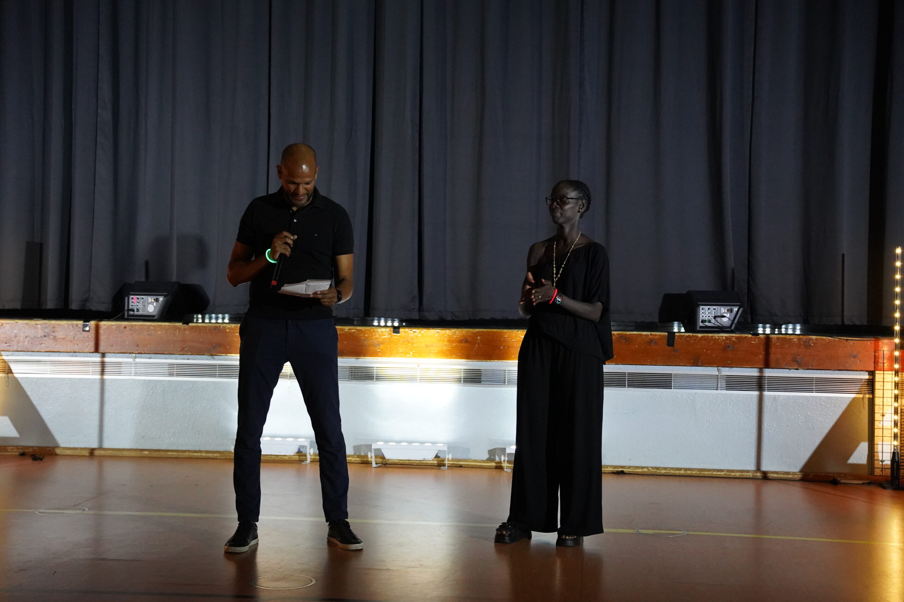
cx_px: 452
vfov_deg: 27.3
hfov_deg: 40.0
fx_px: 1243
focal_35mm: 50
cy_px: 301
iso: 8000
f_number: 2.8
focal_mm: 49.5
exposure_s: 1/160
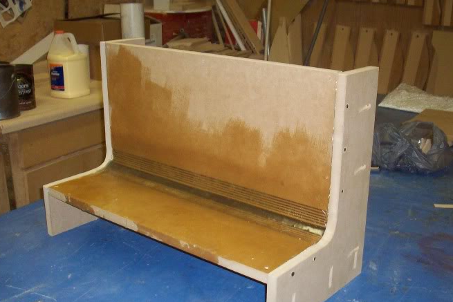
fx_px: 592
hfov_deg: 41.8
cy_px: 174
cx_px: 256
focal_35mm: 47
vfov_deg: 28.6
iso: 200
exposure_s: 1/64
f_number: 2.8
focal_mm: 6.2
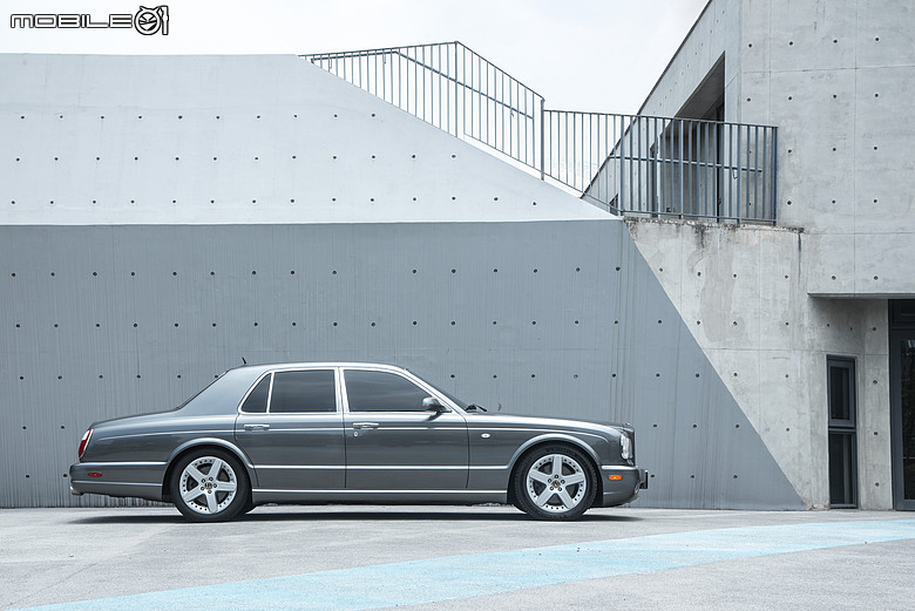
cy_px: 306
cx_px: 458
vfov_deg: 23.4
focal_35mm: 58
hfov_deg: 34.5
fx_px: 1475
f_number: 5.6
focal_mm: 58
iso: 400
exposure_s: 1/200
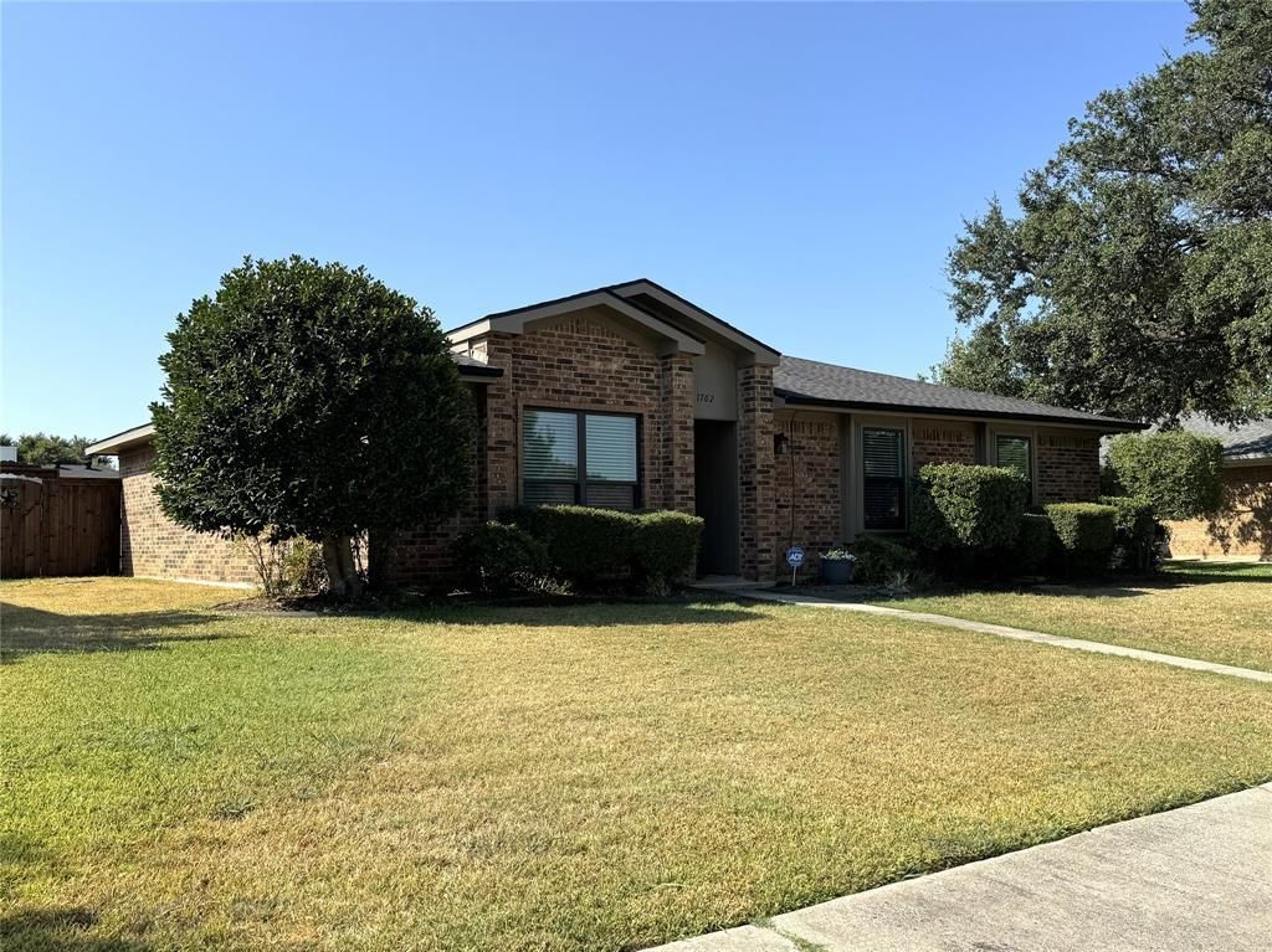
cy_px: 476
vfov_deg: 46.8
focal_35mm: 30
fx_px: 1102
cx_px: 636
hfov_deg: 60.0
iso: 80
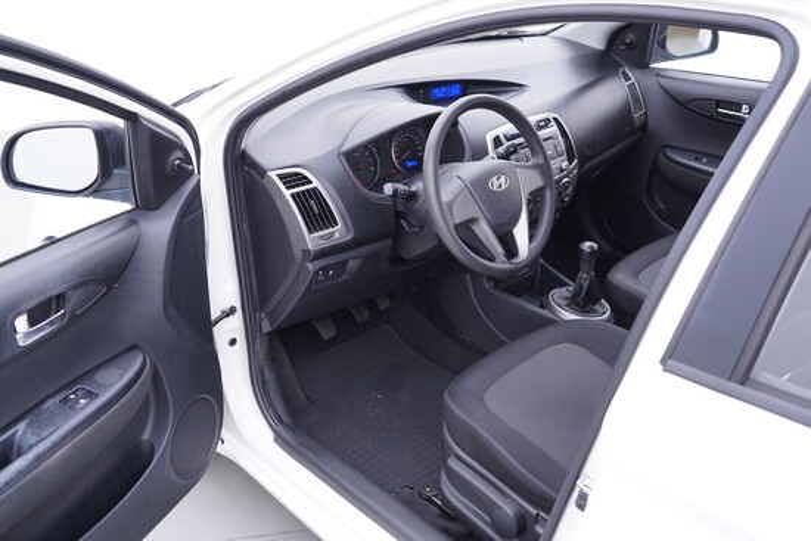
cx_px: 406
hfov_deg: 53.1
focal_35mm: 36
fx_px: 811
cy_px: 270
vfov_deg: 36.9
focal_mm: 24
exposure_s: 1/40
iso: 200
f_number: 2.8
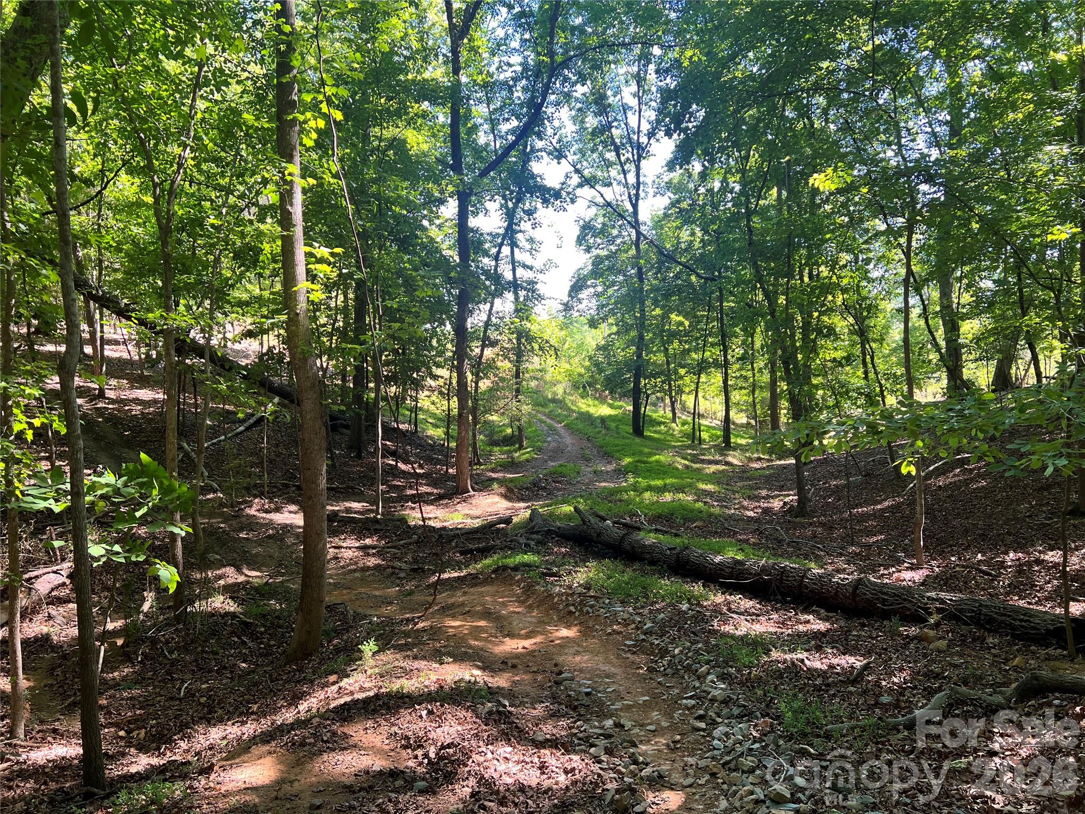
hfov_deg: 67.3
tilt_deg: -4.7
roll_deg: +0.1
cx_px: 542
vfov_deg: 53.1
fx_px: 815
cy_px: 407
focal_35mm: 26
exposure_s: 1/121
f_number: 1.5
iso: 40
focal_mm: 5.7
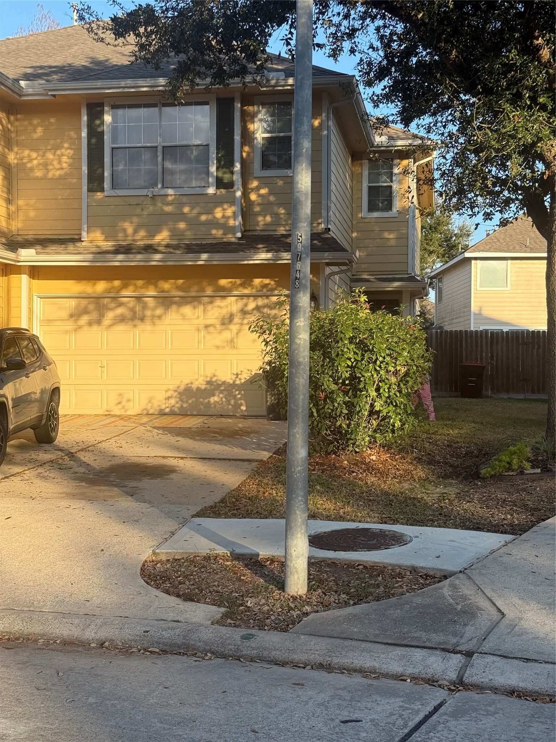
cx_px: 278
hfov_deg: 30.3
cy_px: 371
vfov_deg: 39.7
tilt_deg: +1.4
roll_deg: -1.5
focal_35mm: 48
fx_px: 1028
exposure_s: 1/1642
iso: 80
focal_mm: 6.76
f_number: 1.78
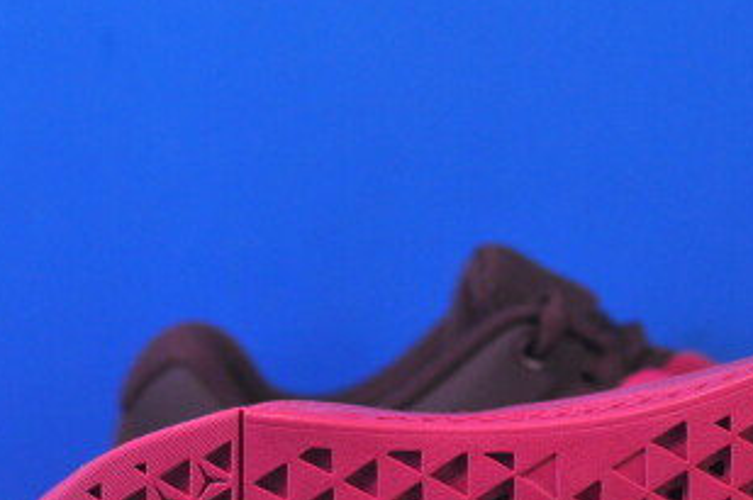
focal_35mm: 194
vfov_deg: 7.1
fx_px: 4051
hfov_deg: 10.6
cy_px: 326
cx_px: 648
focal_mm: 50
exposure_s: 1/320
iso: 250
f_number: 2.8
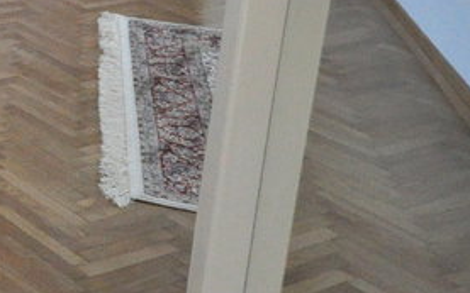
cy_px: -135
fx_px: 1127
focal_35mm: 88
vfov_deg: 14.0
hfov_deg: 19.3
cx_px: -314
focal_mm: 14
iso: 2500
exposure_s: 1/60
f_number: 6.3
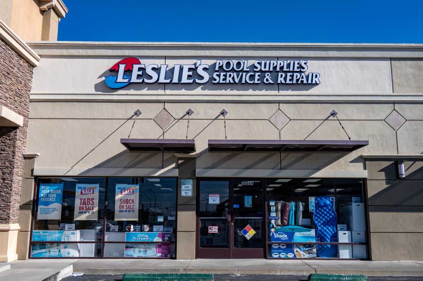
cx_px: 212
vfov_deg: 38.9
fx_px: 399
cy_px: 140
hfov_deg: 55.8
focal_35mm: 34
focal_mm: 34
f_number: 9
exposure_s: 1/800
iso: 320
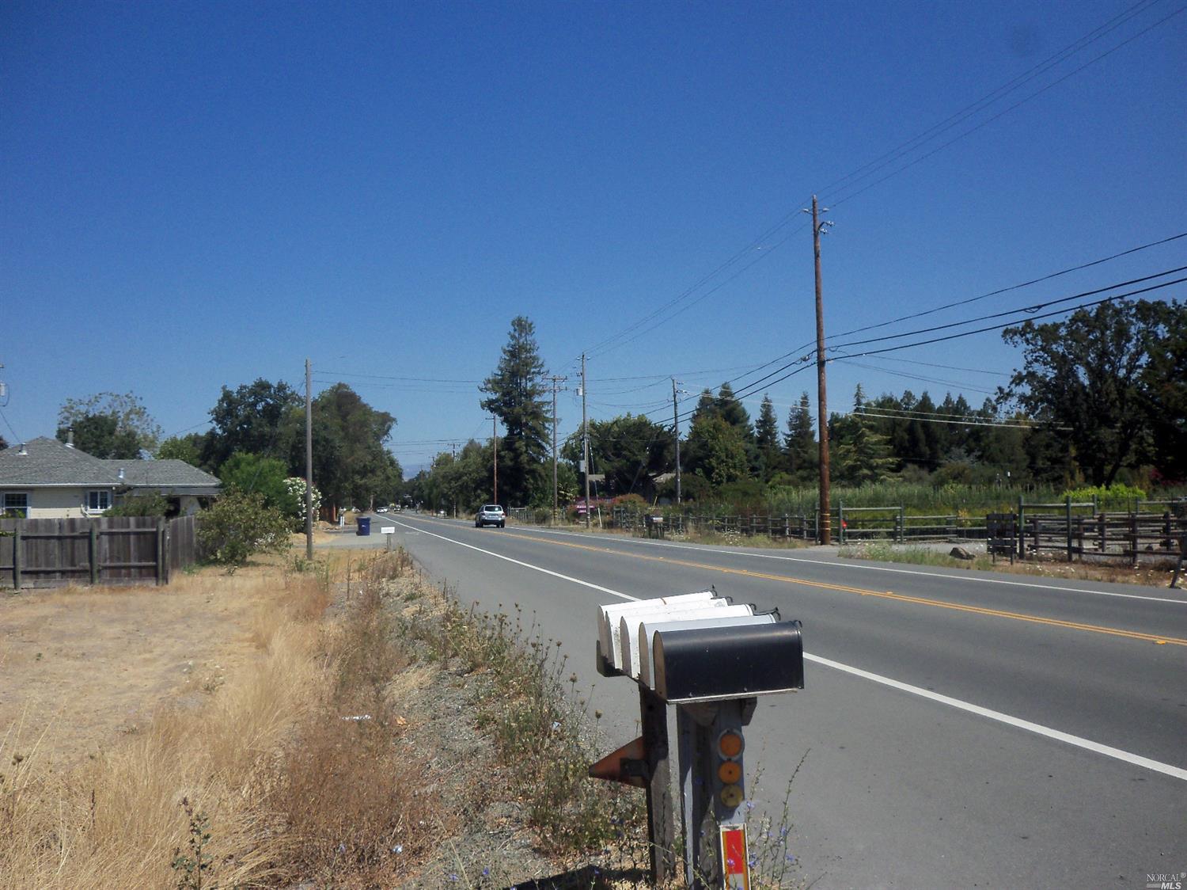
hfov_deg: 54.0
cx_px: 594
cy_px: 445
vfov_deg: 41.8
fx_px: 1166
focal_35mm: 34
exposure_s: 1/250
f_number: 8.8
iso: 80
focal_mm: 5.7
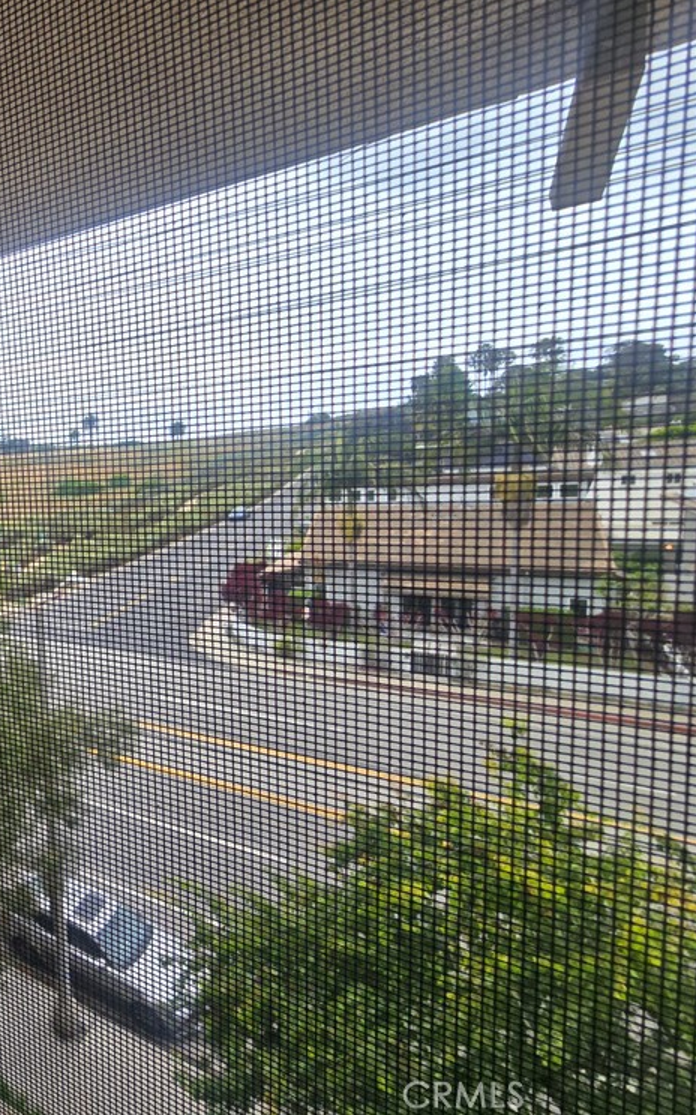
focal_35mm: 19
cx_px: -70
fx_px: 577
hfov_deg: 46.1
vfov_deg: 88.0
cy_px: 540
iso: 50
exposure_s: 1/541
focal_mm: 2.2
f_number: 2.2
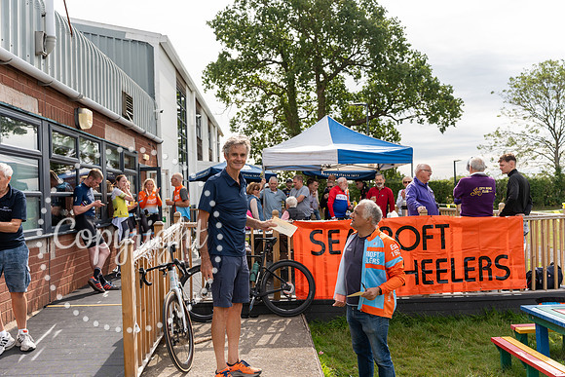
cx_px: 282
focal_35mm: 32
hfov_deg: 58.7
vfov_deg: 41.1
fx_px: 502
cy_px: 188
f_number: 4
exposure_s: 1/640
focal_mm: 32
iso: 125
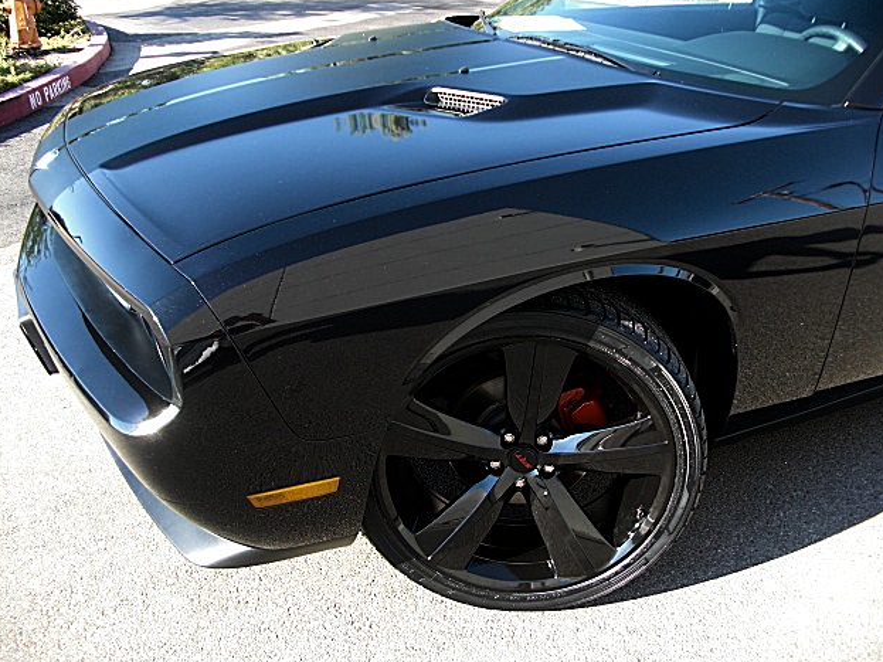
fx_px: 944
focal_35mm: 37
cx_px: 446
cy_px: 330
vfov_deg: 38.7
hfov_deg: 50.1
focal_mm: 6.3
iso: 50
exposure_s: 1/100
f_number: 2.8
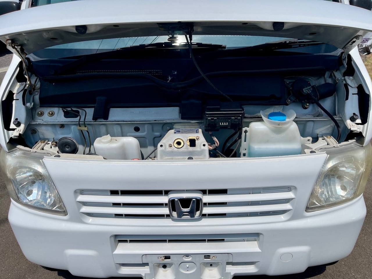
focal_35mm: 25
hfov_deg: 69.4
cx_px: 186
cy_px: 140
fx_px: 269
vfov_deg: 54.9
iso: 32
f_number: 1.6
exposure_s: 1/7937
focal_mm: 5.1
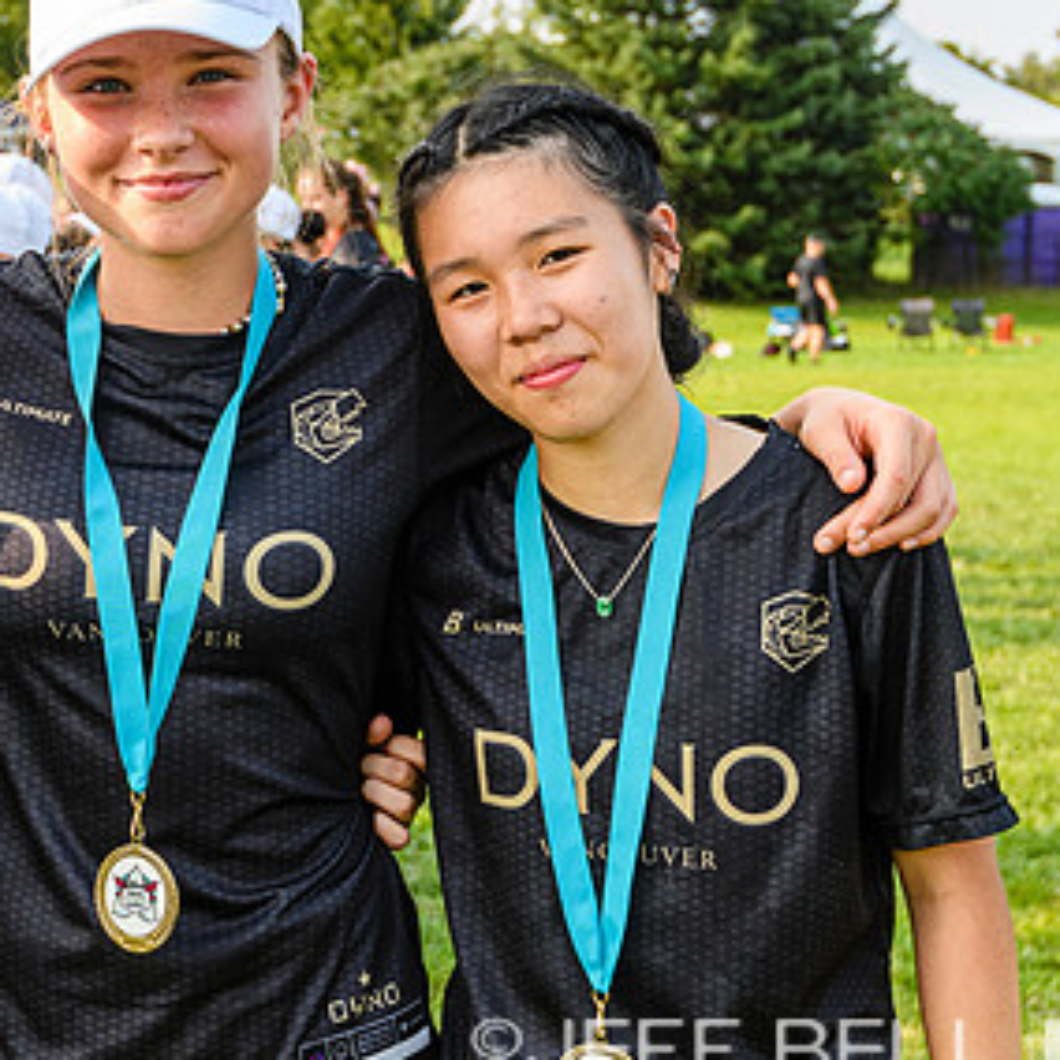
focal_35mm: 91
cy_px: 480
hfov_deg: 18.9
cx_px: 224
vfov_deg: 19.1
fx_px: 3153
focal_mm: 35
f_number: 5.6
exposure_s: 1/400
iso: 400
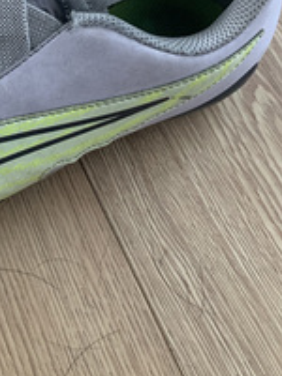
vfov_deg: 28.0
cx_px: -8
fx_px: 706
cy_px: -2
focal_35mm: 65
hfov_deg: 21.7
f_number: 1.8
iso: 400
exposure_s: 1/60
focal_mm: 4.25
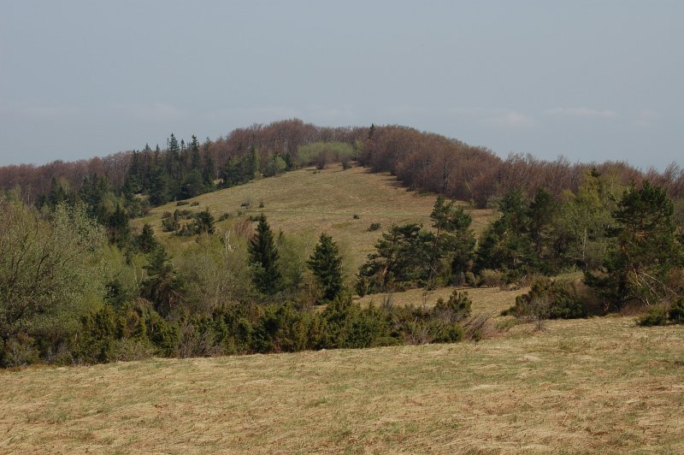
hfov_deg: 27.0
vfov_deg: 18.2
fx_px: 1424
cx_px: 342
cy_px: 228
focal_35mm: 75
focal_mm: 50
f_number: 13
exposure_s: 1/200
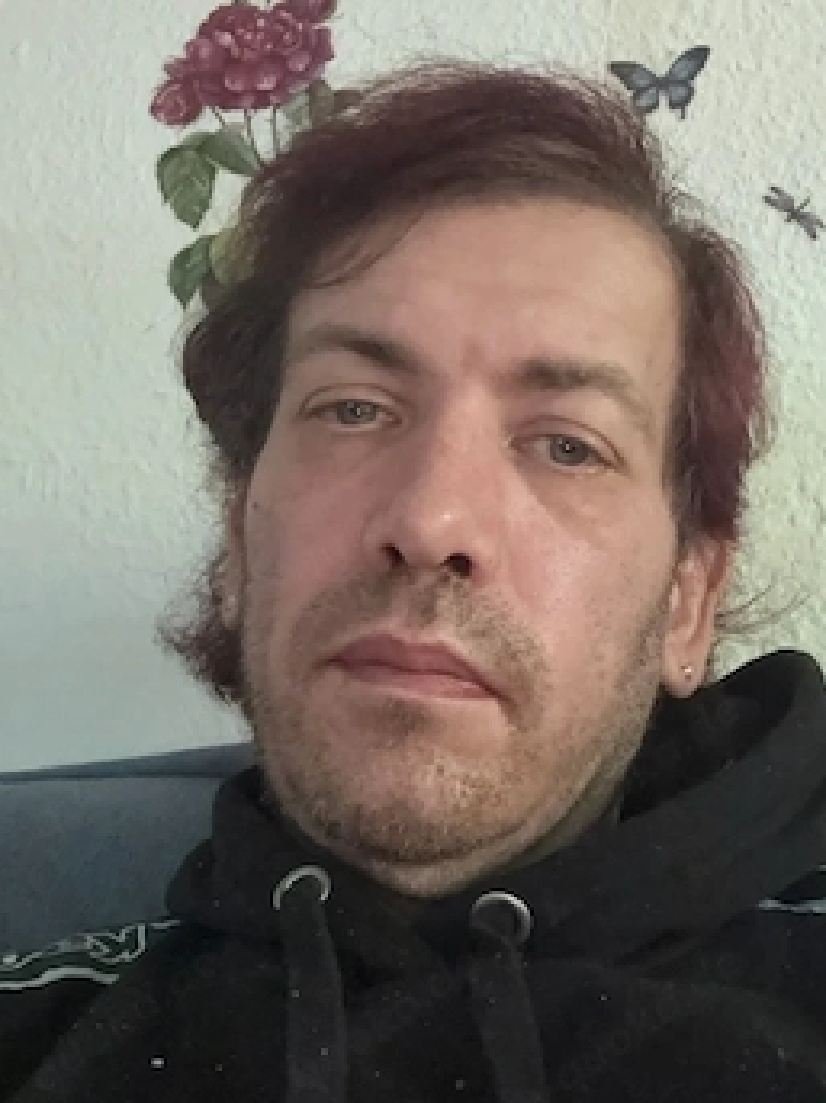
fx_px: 1114
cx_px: 424
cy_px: 540
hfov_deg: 40.7
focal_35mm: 35
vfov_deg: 52.6
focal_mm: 2.69
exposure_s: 1/30
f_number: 1.9
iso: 320
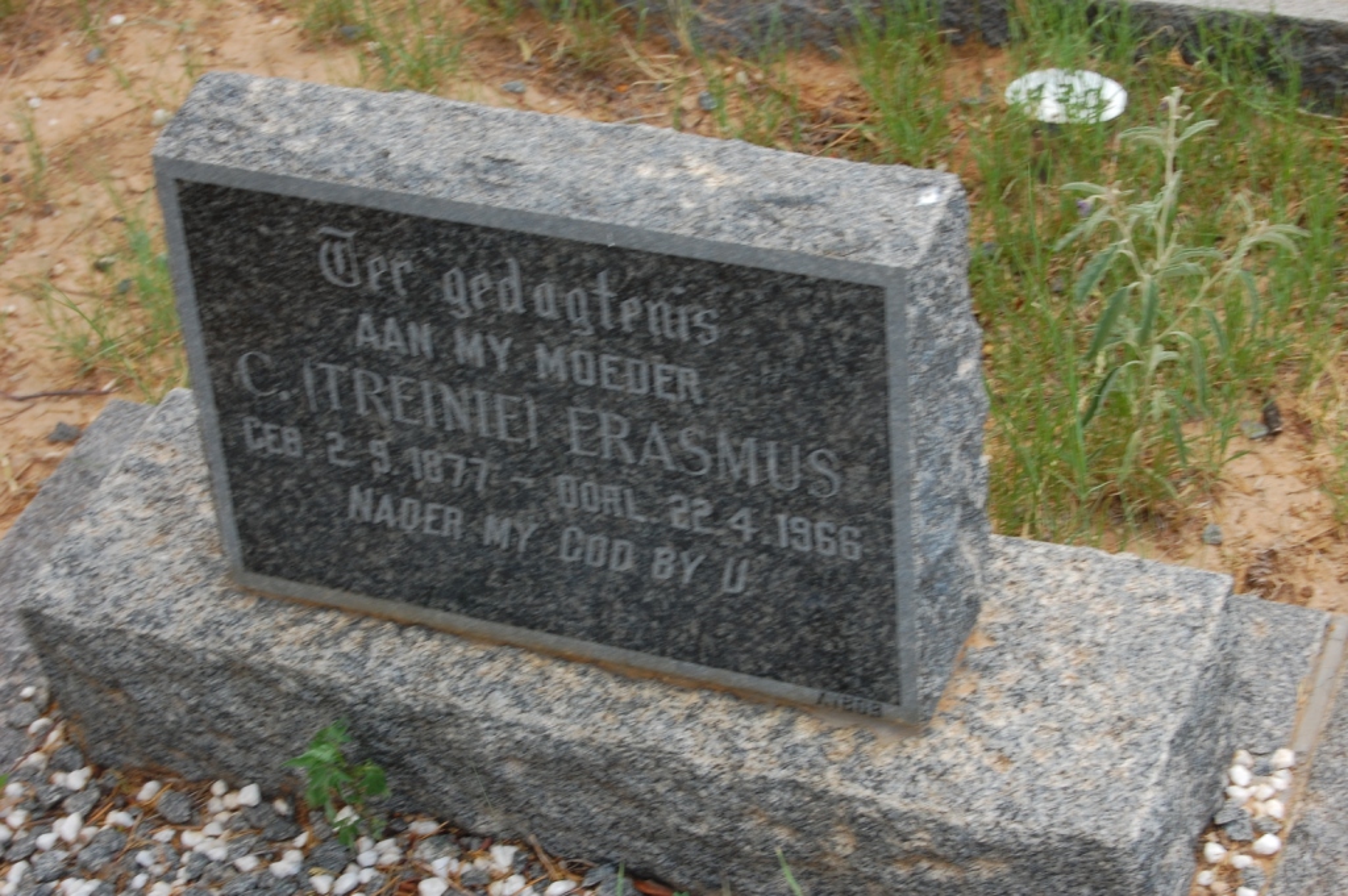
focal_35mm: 82
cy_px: 448
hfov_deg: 24.6
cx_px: 674
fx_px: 3087
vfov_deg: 16.5
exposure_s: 1/30
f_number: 14
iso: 200
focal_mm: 55
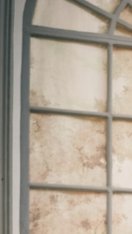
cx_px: 318
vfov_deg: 12.3
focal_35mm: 168
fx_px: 1046
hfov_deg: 6.8
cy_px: 335
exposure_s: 1/200
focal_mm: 35
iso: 500
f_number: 2
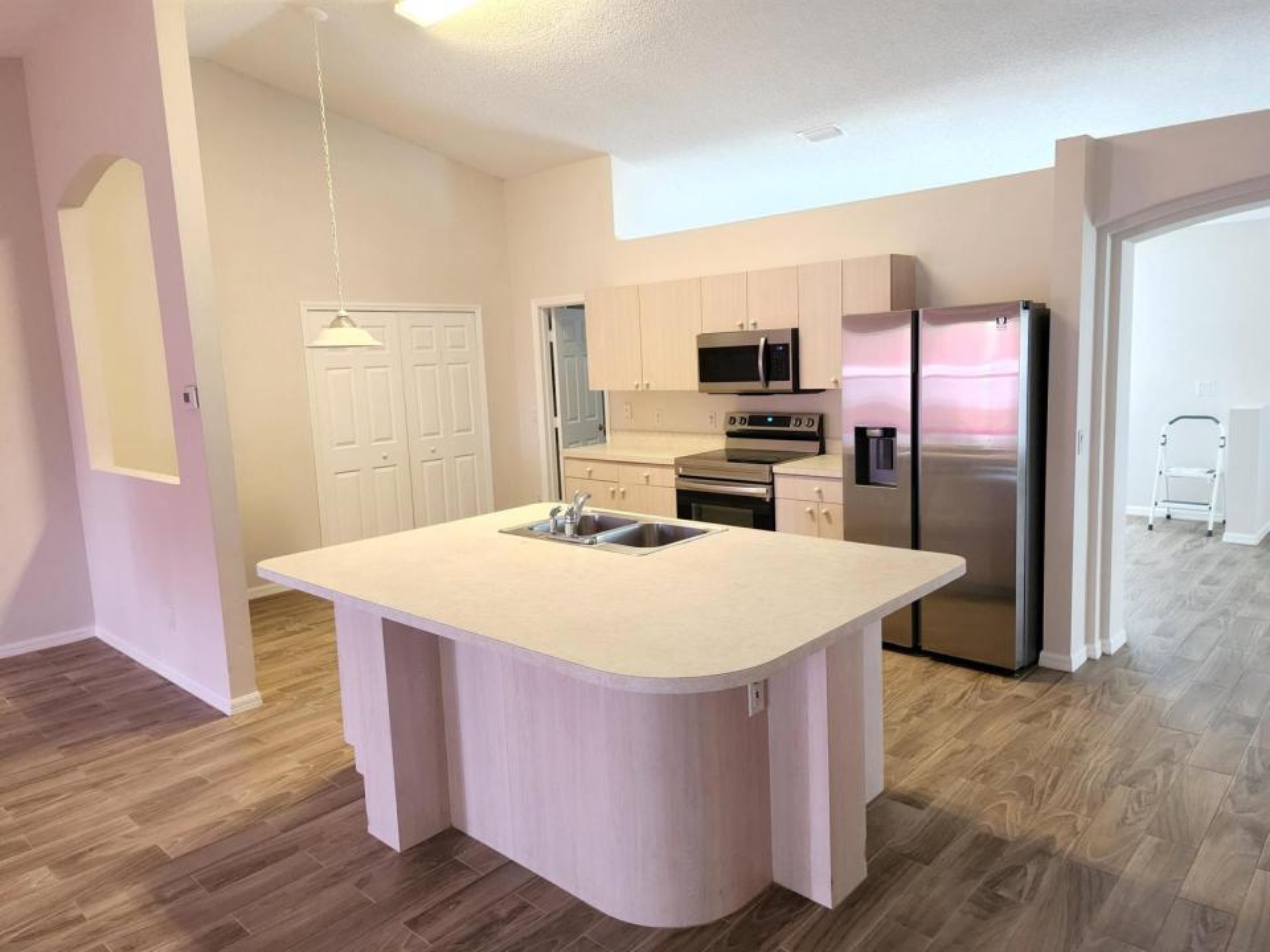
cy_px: 476
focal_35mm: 23
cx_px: 635
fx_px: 844
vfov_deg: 58.9
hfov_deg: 73.9
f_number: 1.8
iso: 1000
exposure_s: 1/120
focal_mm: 6.4
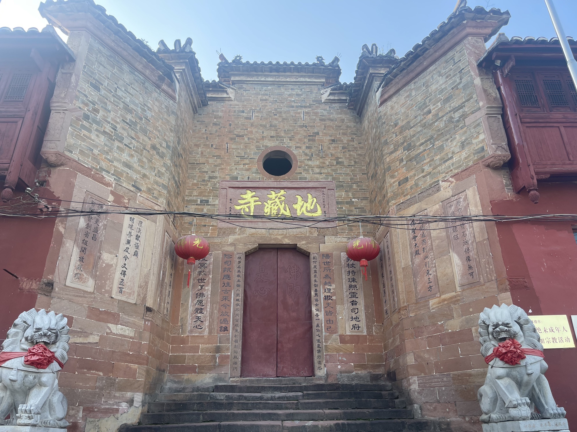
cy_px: 216
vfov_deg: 53.1
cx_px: 288
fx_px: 433
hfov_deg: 67.3
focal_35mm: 26
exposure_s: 1/518
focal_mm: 5.1
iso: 32
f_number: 1.6
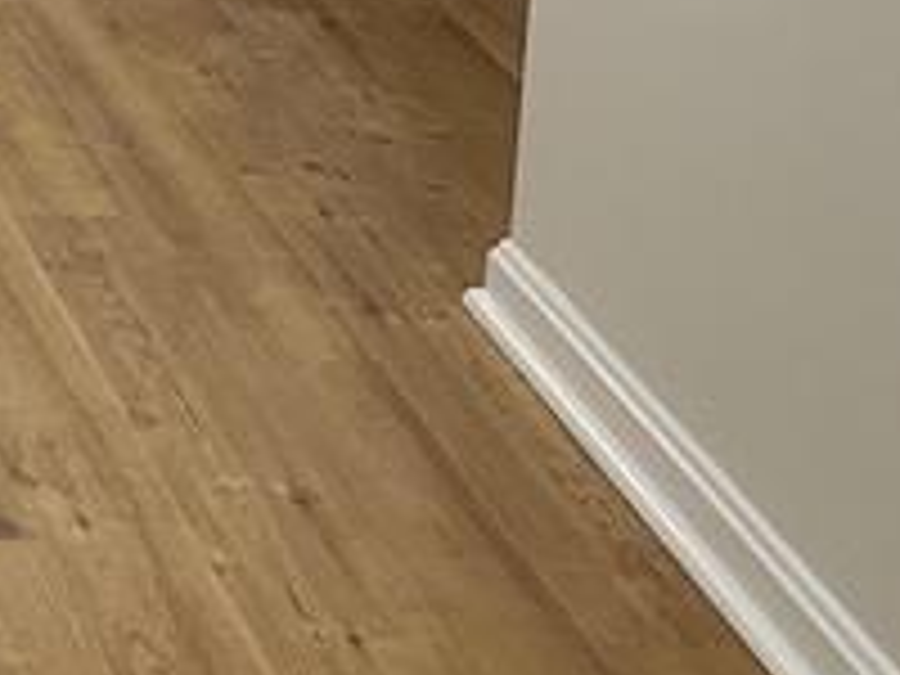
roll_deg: +0.6
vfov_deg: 11.2
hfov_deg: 14.1
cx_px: -760
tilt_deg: -11.0
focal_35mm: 123
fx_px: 3198
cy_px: -576
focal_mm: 6.86
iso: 400
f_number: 1.78
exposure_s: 1/60
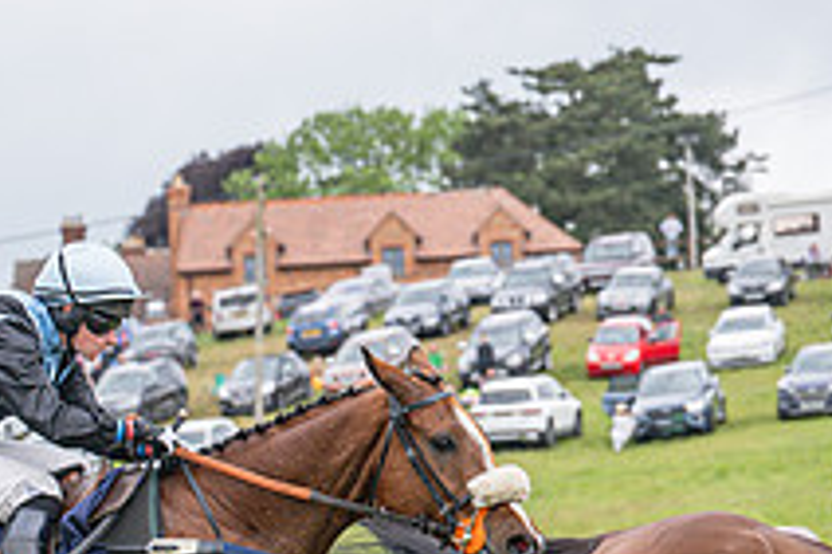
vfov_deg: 6.1
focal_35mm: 223
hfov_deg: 9.2
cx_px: 591
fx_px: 5150
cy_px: 593
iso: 400
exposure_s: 1/1600
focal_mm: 70
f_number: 4
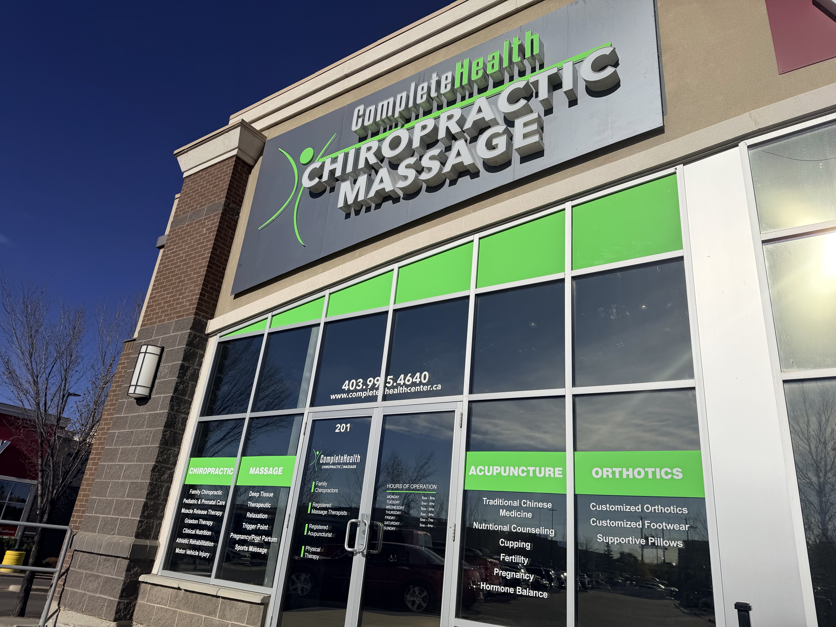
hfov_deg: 71.6
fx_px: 580
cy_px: 314
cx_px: 418
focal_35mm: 24
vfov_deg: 56.8
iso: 80
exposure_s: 1/22727
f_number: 1.78
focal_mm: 6.76
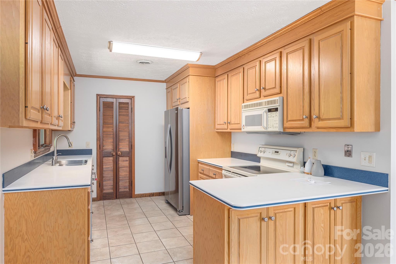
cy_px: 132
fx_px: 264
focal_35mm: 24
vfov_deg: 53.1
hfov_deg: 73.7
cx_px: 198
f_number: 8
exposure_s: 1/100
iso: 320
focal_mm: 24
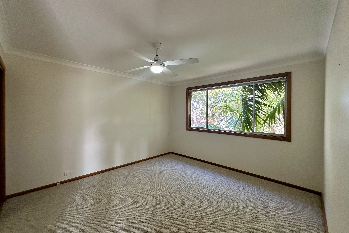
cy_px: 115
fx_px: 145
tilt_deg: -0.8
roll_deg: -0.4
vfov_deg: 77.3
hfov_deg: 100.4
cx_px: 170
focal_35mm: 15
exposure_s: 1/99
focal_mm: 2.22
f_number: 2.2
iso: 100
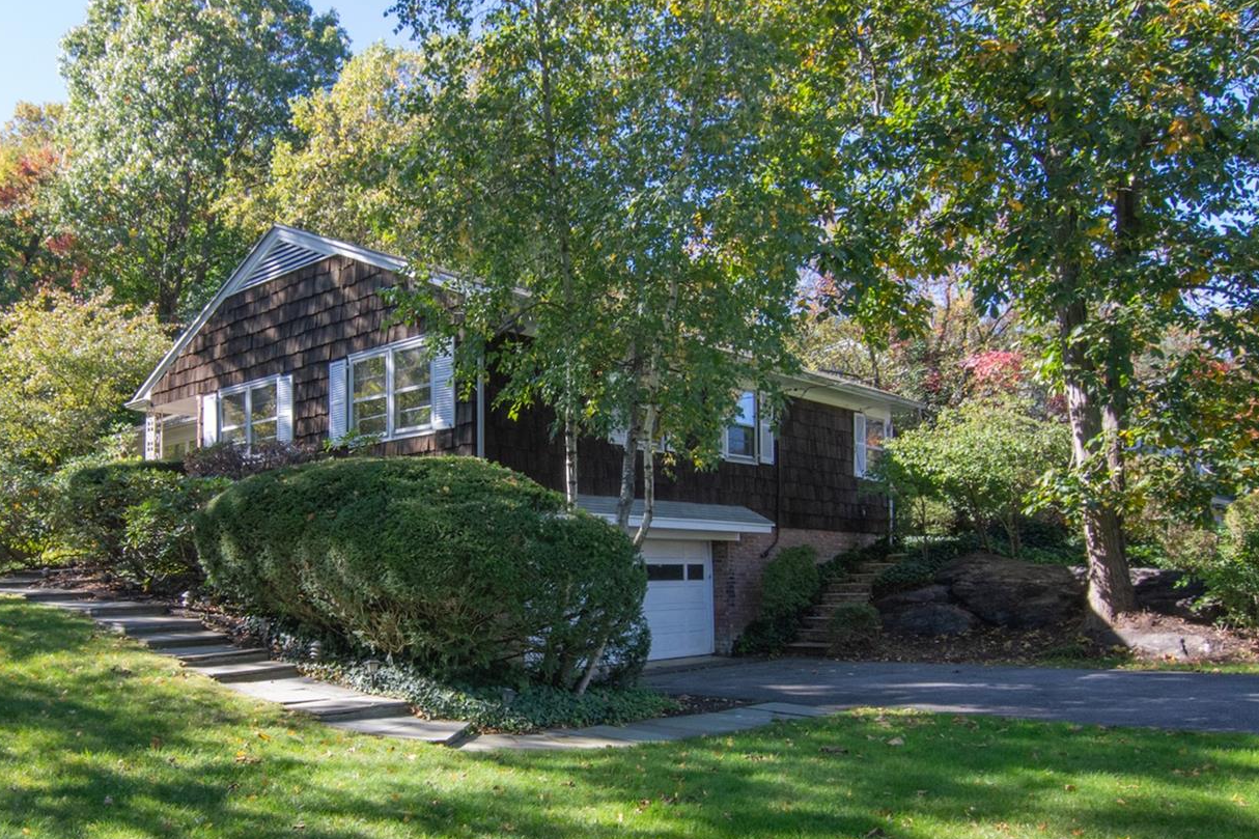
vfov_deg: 46.4
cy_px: 497
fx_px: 974
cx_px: 503
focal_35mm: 28
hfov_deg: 65.2
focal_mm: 11
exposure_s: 1/160
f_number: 11
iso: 640
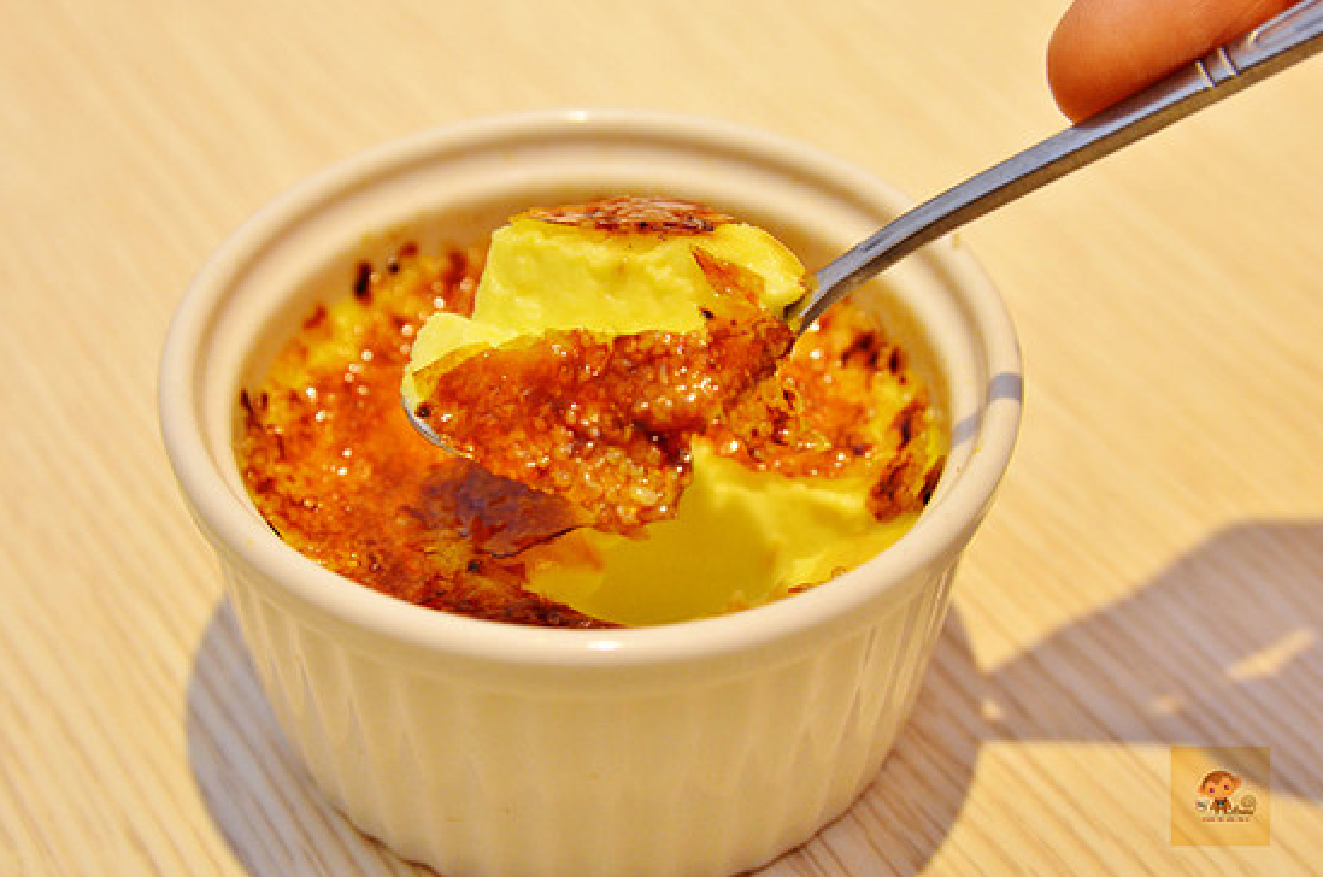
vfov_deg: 16.6
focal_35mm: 82
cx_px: 605
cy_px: 414
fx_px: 3008
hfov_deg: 24.8
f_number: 5.6
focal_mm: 50
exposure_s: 1/100
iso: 800
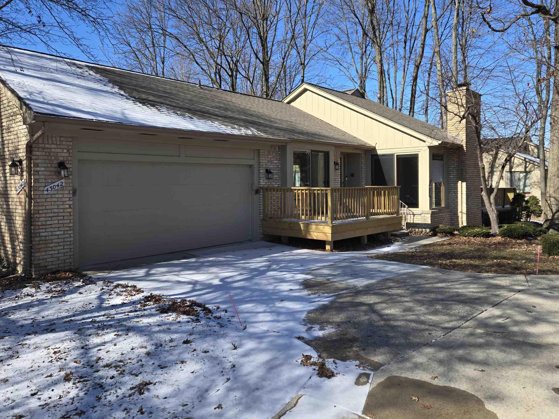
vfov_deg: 49.6
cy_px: 176
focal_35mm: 28
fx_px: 452
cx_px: 279
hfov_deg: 63.4
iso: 25
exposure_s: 1/1410
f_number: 1.8
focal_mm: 5.4
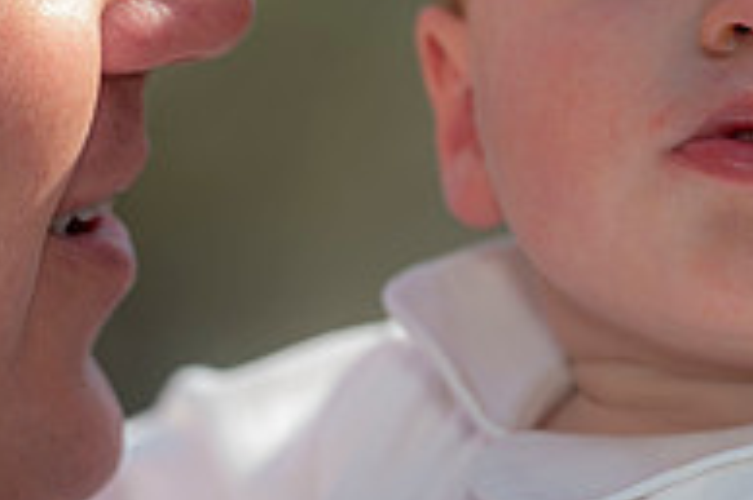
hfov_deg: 3.7
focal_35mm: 554
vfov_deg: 2.5
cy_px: 298
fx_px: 11578
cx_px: 307
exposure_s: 1/400
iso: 50
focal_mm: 185
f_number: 3.5
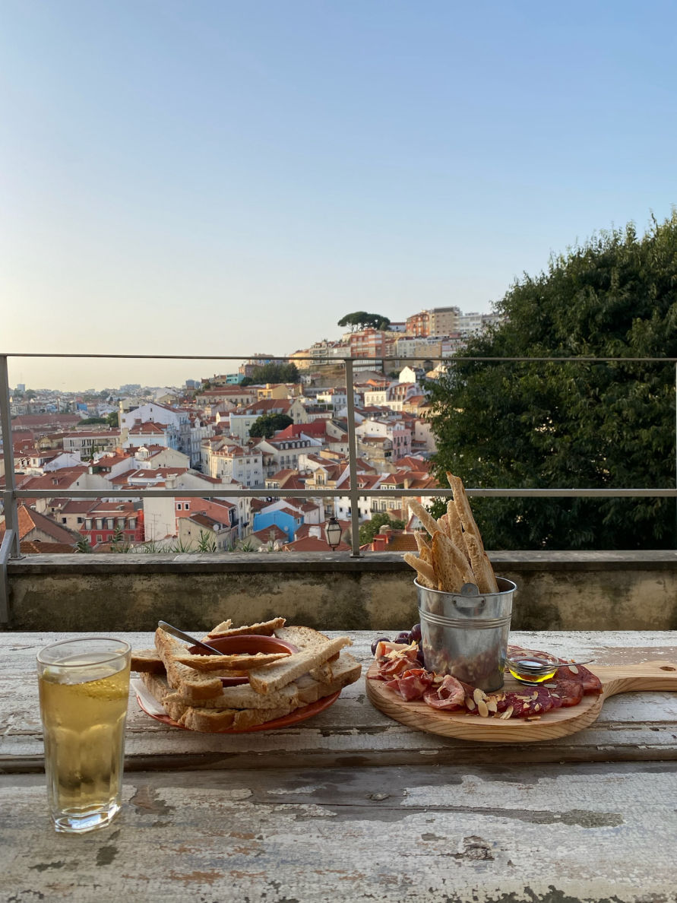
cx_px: 338
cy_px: 452
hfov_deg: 53.1
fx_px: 678
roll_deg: +2.7
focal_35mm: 26
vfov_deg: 67.3
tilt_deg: -3.0
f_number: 1.8
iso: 32
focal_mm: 4.25
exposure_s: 1/1316
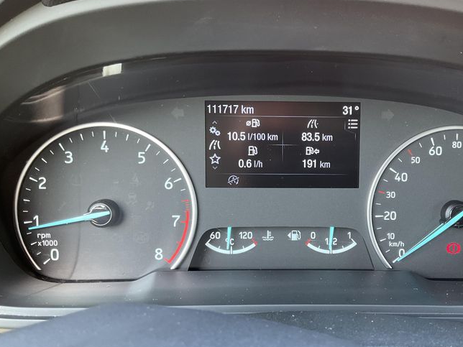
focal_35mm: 36
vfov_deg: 39.6
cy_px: 193
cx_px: 285
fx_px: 482
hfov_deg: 50.9
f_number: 1.8
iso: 64
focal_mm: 3
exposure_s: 1/67
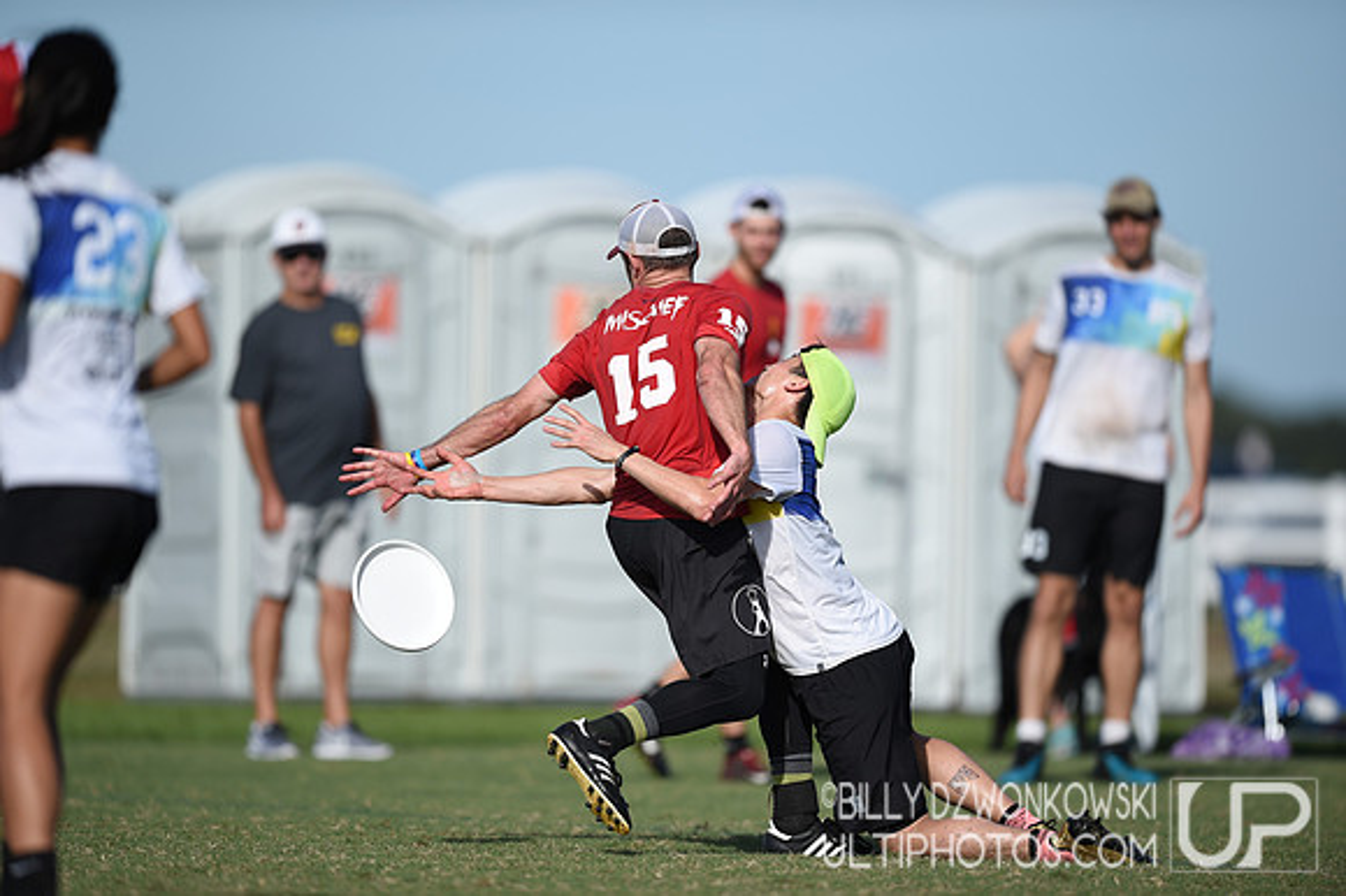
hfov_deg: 5.2
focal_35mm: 400
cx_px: 673
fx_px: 14946
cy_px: 448
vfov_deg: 3.4
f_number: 2.8
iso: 100
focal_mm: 400
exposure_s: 1/2500
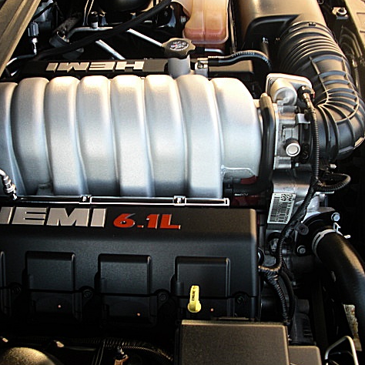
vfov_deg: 39.2
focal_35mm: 43
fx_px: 513
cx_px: 156
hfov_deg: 39.1
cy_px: 182
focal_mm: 6.3
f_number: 2.8
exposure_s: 1/100
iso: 100
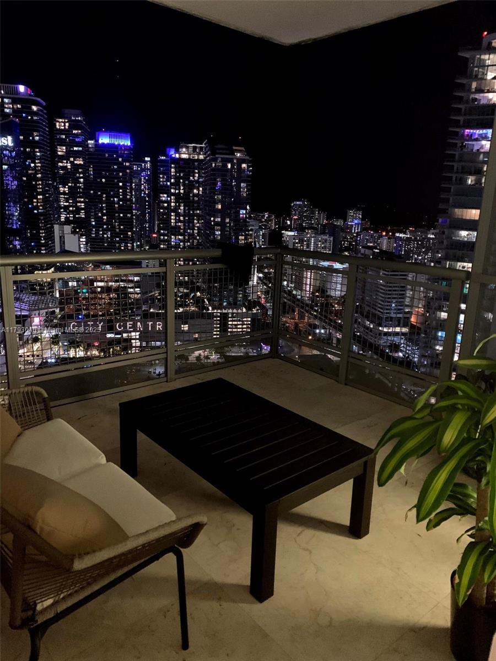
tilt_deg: -13.3
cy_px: 330
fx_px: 497
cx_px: 248
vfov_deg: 67.3
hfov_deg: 53.1
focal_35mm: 26
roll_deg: -2.8
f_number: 1.8
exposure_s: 1/15
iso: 800
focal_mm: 4.25
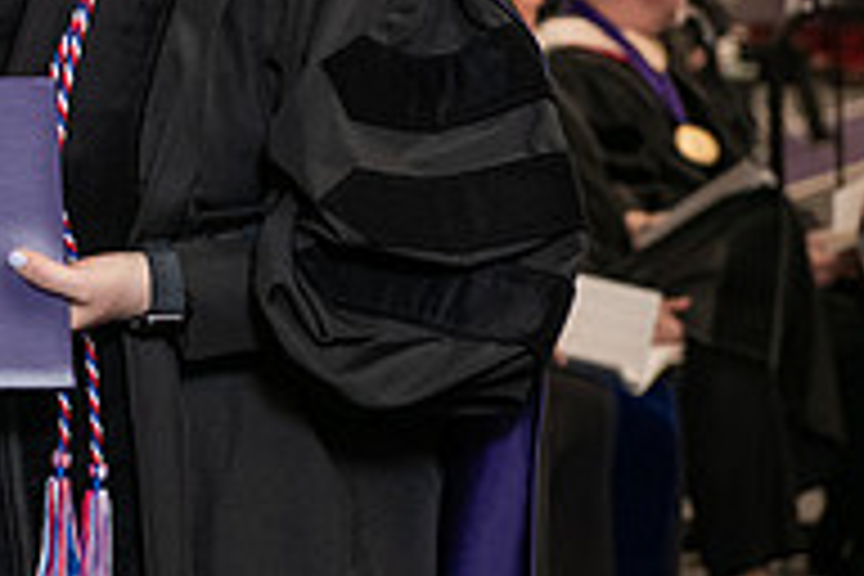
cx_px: -216
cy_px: -137
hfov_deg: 9.6
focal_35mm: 211
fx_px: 5064
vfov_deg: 6.5
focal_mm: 70
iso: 2000
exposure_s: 1/125
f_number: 5
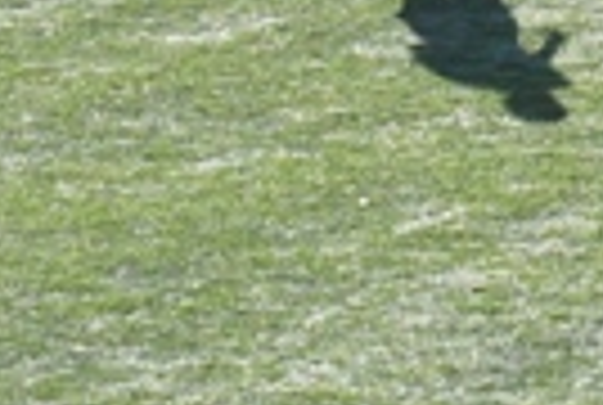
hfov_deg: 3.3
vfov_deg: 2.2
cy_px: -430
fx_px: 10324
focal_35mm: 615
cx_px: 1332
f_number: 13
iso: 6400
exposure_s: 1/2500
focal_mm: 86
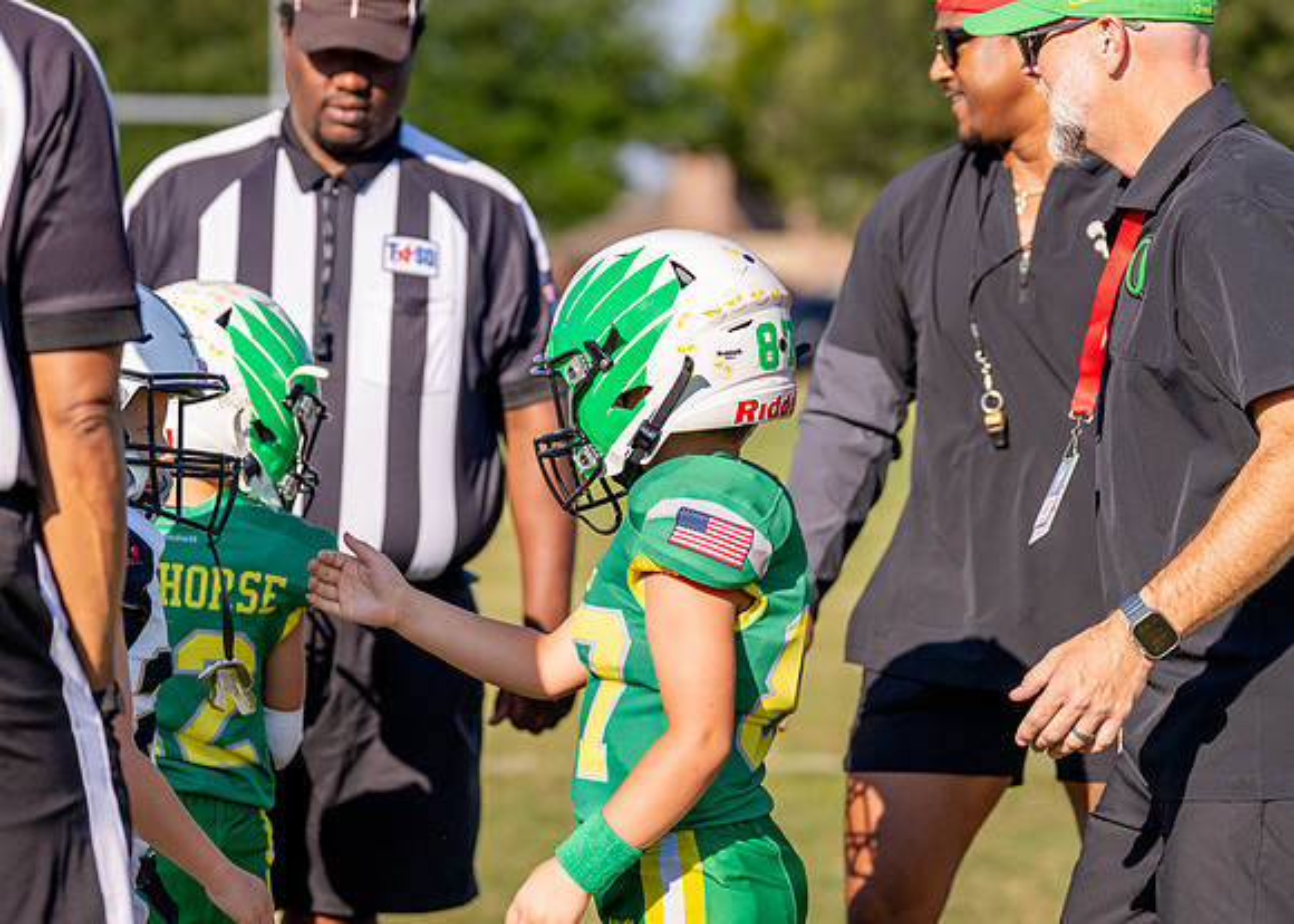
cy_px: 458
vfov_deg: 9.8
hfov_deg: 13.6
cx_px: 519
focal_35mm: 147
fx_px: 5410
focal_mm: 117
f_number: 2.8
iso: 320
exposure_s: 1/6400
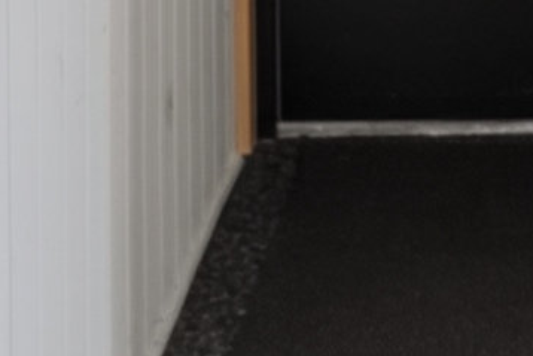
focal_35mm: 143
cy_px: -588
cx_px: 555
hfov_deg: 14.1
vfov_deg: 8.5
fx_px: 2118
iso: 400
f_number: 8
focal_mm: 20
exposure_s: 1/3.33
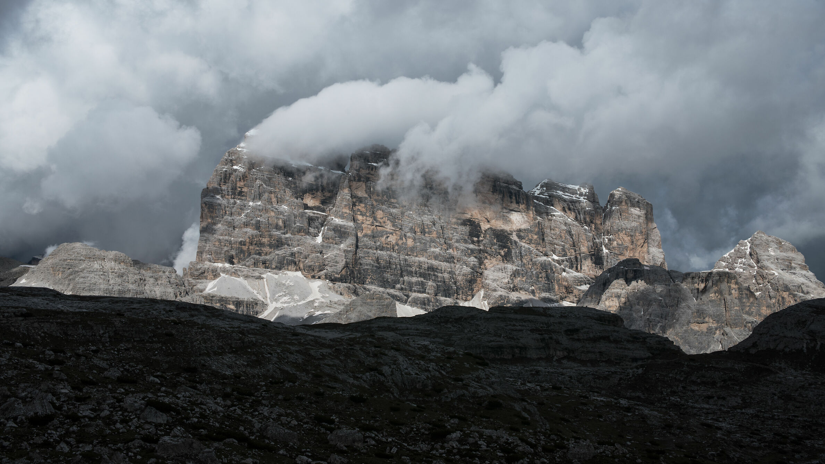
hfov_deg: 37.8
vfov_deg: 21.8
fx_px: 1203
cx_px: 414
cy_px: 192
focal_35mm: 55
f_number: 11
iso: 160
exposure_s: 1/160
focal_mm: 52
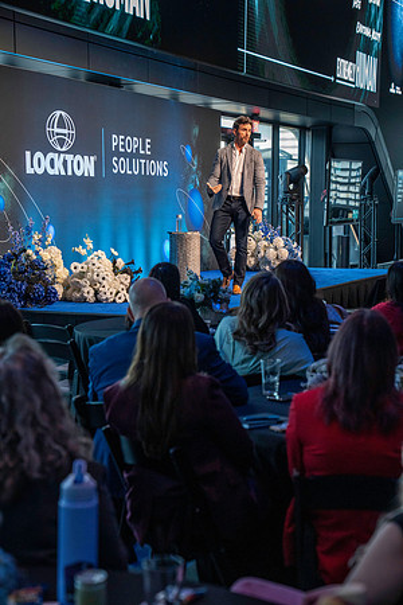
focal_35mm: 70
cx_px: 202
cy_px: 302
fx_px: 1175
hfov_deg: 19.5
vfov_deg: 28.8
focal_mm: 70
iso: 5000
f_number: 4.5
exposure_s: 1/200
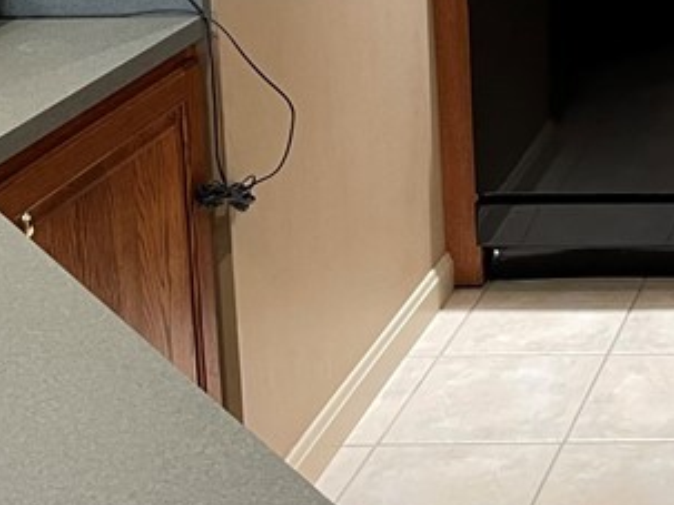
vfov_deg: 15.5
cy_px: -245
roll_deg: -0.1
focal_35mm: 88
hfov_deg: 19.5
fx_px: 1713
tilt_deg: -8.0
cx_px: 1005
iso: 250
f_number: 1.6
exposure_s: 1/60
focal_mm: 5.1
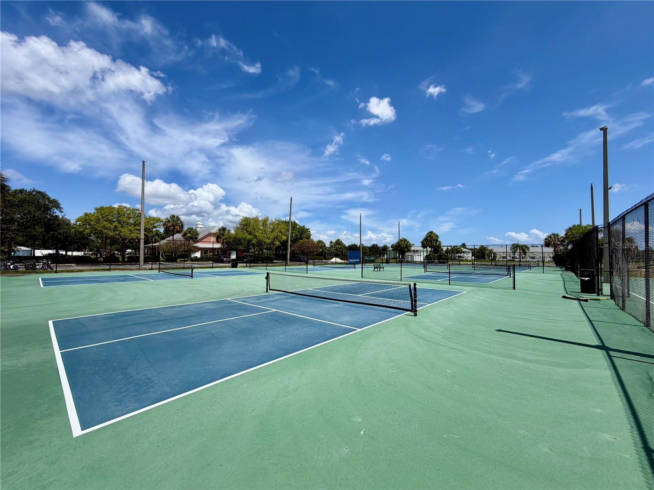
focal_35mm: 14
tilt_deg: +2.7
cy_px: 245
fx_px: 265
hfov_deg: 102.1
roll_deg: -0.4
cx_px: 327
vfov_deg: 85.7
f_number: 2.2
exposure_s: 1/1339
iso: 20
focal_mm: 2.22
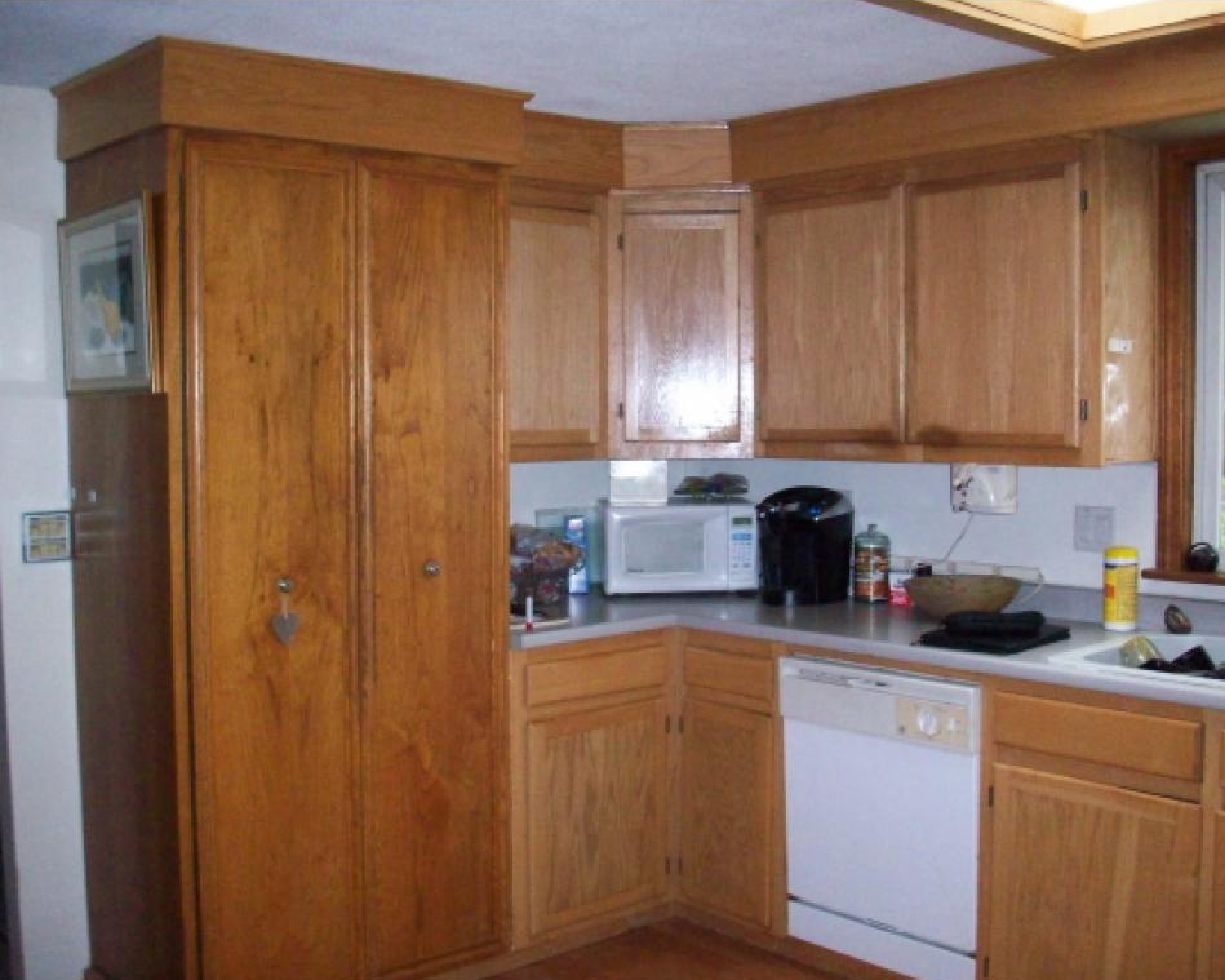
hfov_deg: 46.8
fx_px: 1414
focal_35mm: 39
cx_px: 620
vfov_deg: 38.2
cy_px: 493
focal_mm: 6.2
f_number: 2.8
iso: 400
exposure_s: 1/128
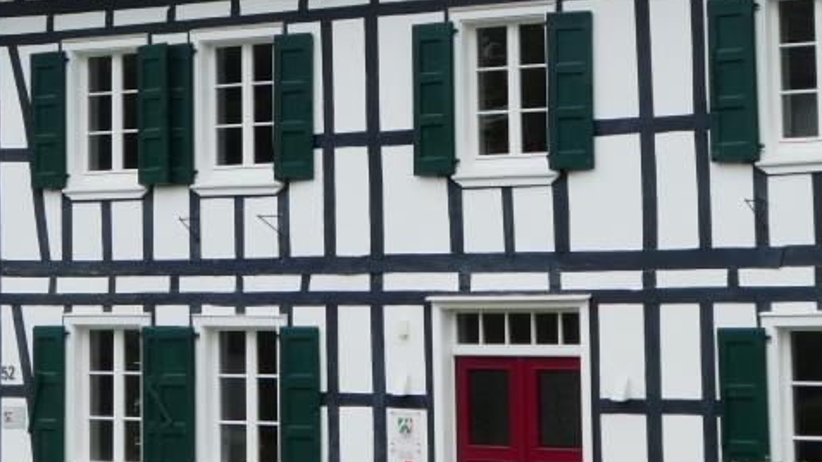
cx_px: 365
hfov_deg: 20.7
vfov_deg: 11.7
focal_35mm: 103
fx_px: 2244
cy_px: 72
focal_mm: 7.8
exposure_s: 1/250
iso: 80
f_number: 3.9
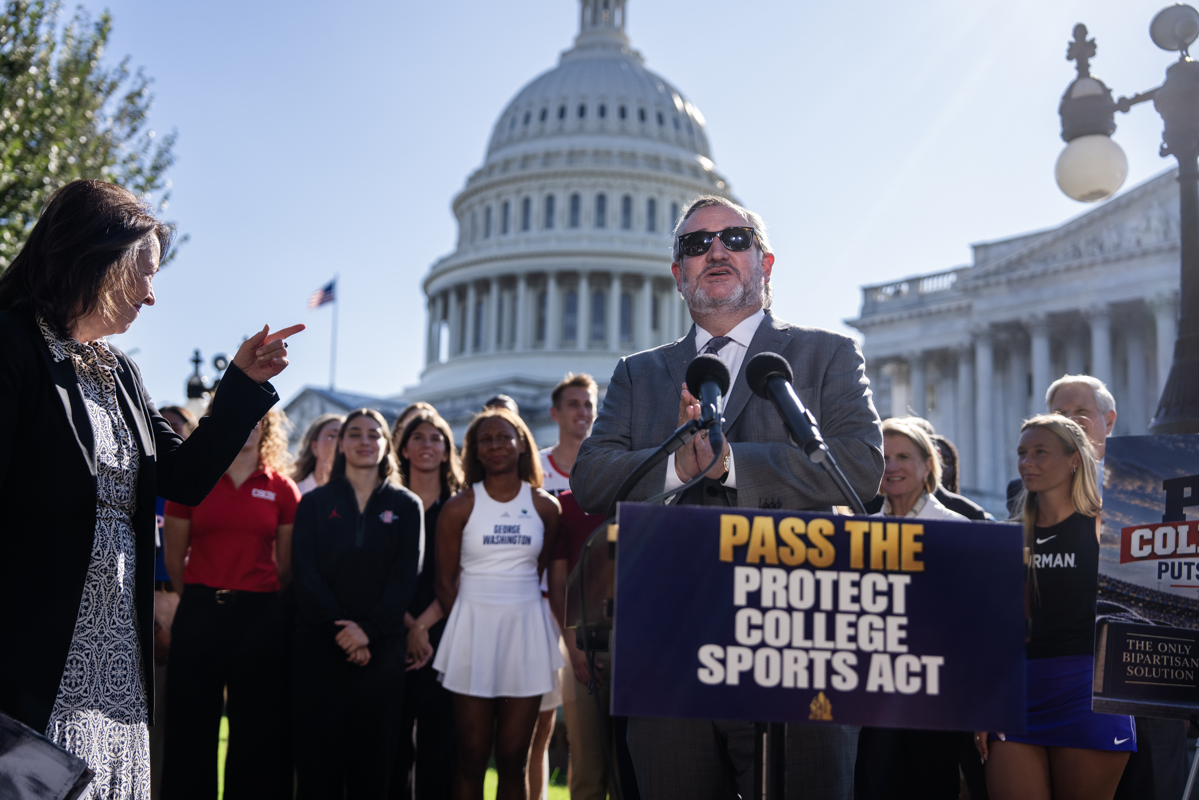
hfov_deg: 44.5
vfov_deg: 30.5
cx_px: 600
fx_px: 1465
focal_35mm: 44
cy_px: 400
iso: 160
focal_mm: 44
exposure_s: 1/1600
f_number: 2.8
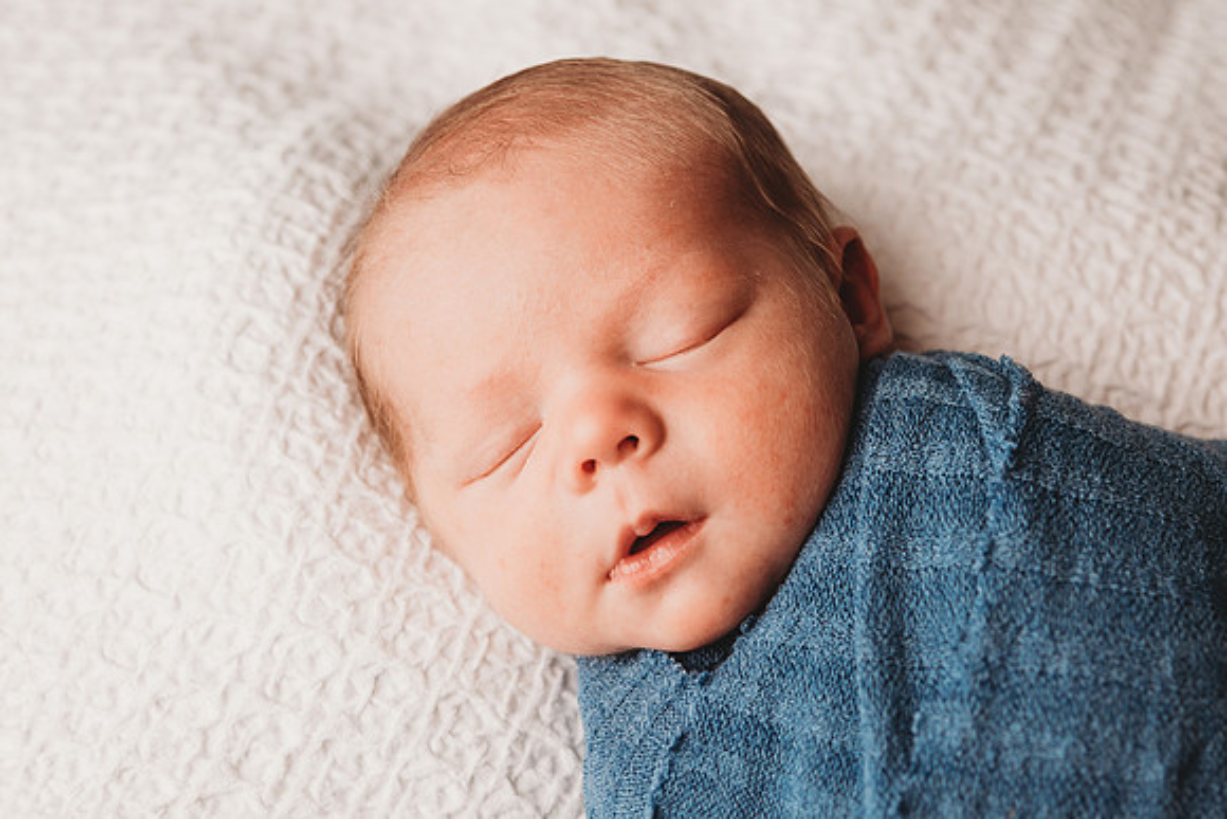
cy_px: 432
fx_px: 2118
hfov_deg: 32.2
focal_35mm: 62
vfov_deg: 21.9
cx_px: 719
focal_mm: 48
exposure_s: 1/160
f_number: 4
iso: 100
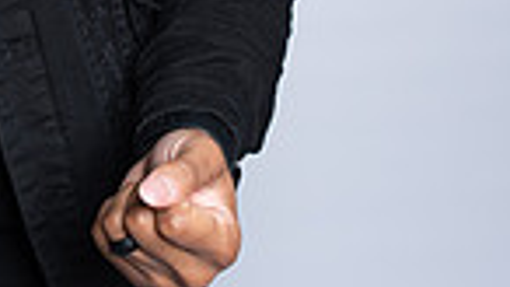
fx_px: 1528
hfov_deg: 18.6
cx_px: 38
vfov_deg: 10.1
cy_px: -238
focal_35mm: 113
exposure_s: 1/200
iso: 250
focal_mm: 35
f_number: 6.3
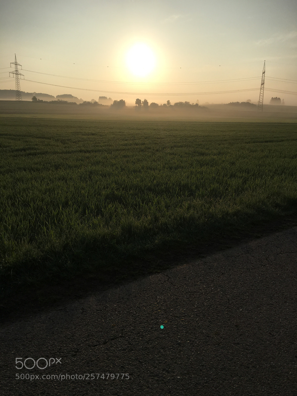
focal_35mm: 29
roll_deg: -1.1
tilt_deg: -13.6
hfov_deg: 48.2
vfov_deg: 61.7
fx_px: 332
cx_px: 148
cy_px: 198
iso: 25
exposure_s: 1/3497
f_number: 2.2
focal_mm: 4.15
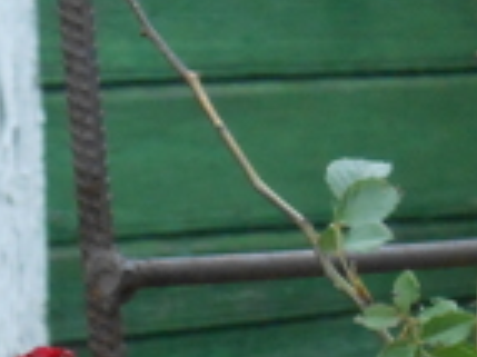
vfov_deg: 3.3
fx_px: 6072
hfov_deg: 4.5
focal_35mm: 441
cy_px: 667
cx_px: 67
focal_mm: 18.7
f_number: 5
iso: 320
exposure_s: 1/500
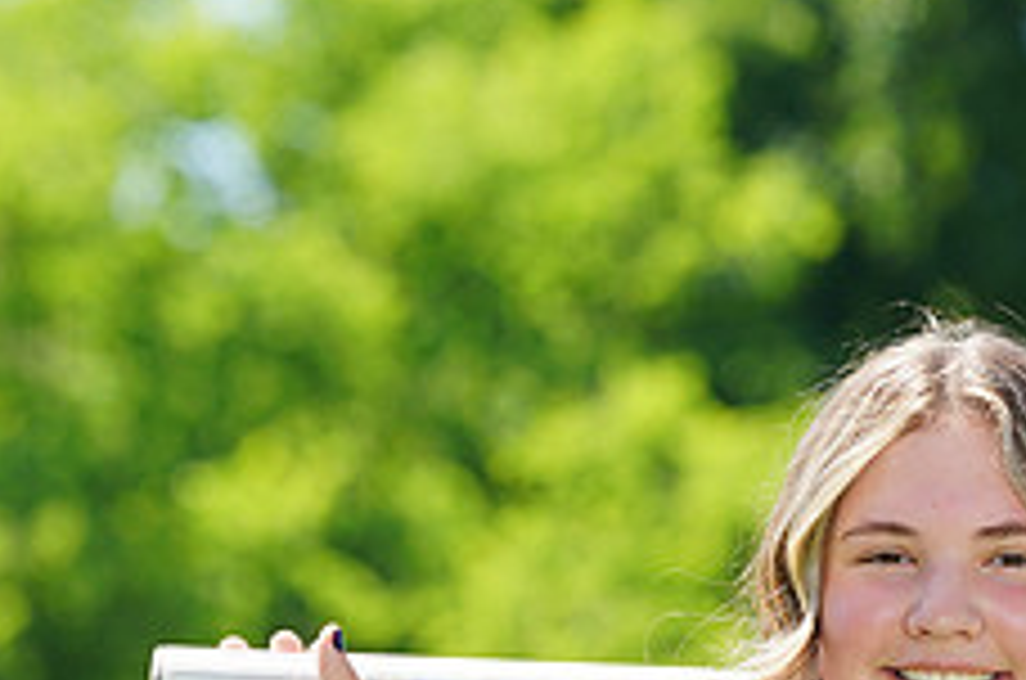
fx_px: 18771
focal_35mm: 660
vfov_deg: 2.1
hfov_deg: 3.1
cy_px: 802
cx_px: 796
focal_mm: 259
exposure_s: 1/200
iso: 200
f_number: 9
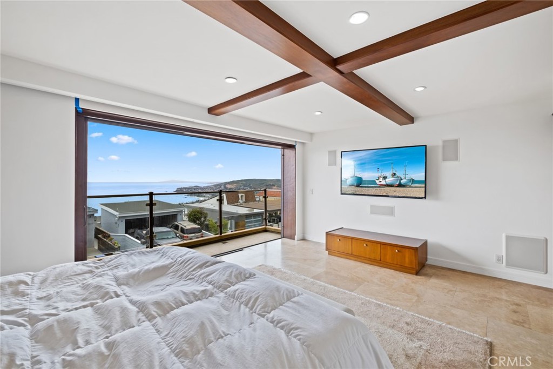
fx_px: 230
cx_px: 276
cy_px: 184
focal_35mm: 15
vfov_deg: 77.3
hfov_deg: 100.4
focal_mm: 10
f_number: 8
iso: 200
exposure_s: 1/9
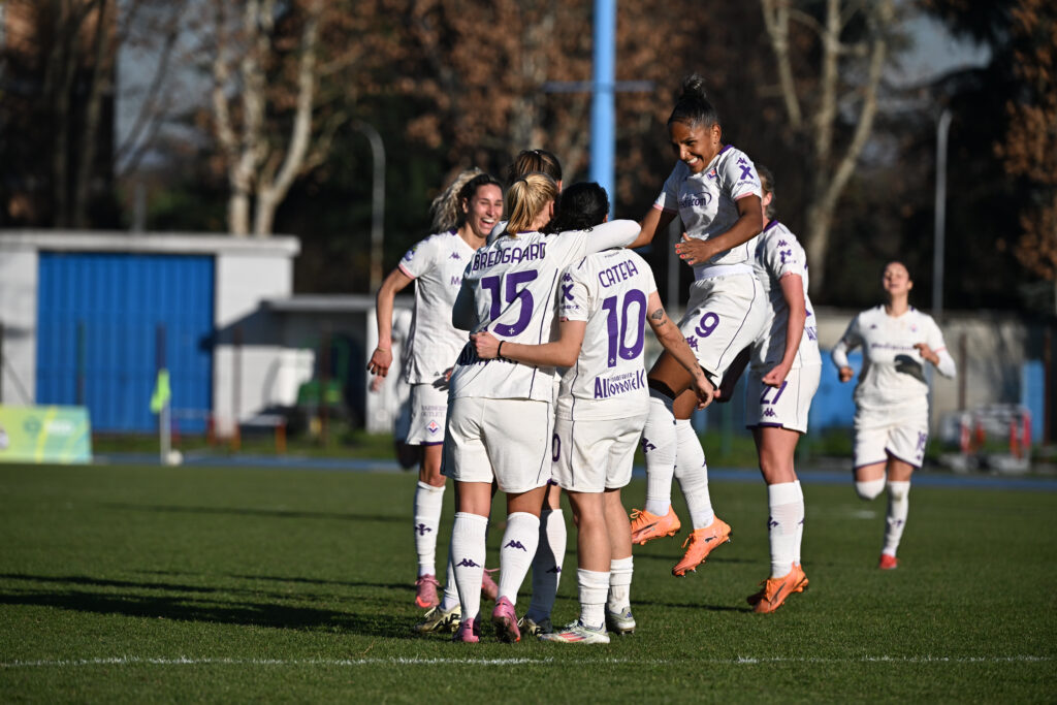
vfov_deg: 5.7
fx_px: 7047
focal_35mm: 240
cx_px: 528
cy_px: 352
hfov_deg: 8.6
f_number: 5
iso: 450
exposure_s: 1/5000
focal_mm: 240
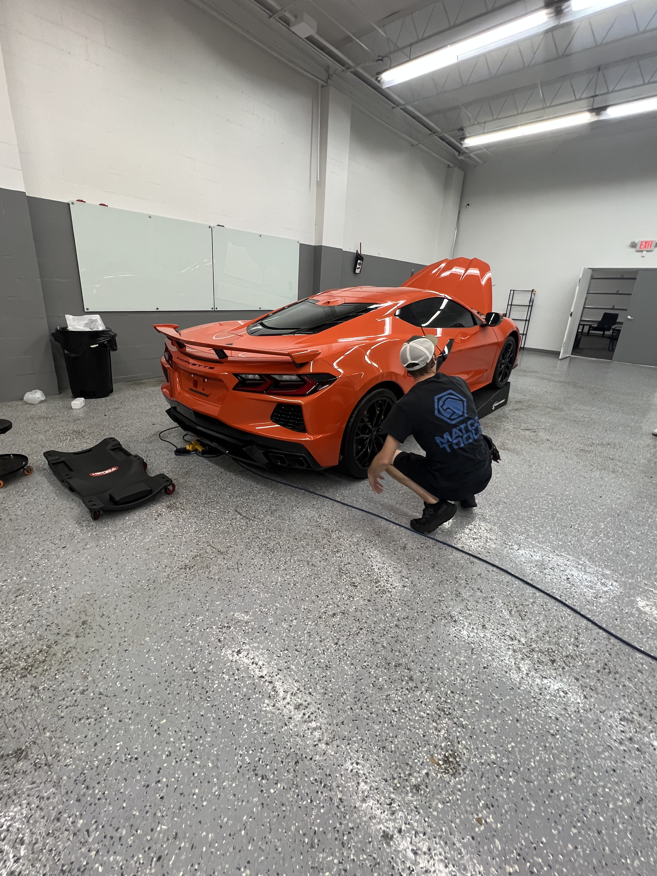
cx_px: 320
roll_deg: -2.9
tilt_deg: -18.2
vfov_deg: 102.0
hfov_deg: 85.7
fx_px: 354
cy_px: 418
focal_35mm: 14
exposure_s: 1/120
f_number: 1.8
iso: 200
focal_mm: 1.57
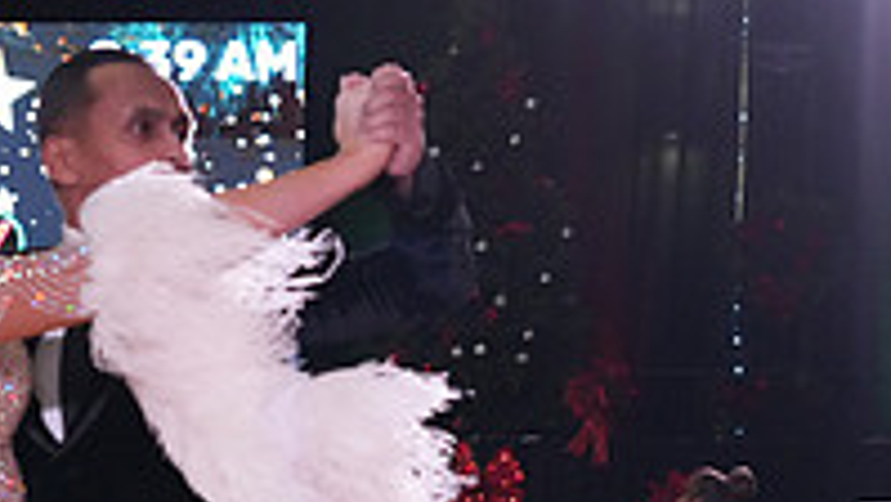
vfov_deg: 5.5
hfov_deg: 9.8
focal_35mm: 217
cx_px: -31
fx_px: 5127
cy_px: 755
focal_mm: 71
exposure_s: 1/320
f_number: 5.6
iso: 5000
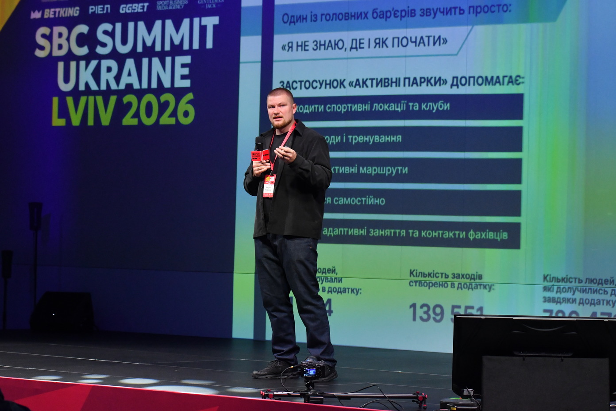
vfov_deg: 10.6
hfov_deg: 15.9
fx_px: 2207
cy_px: 206
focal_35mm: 129
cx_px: 308
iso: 2000
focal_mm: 86
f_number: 4
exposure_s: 1/400
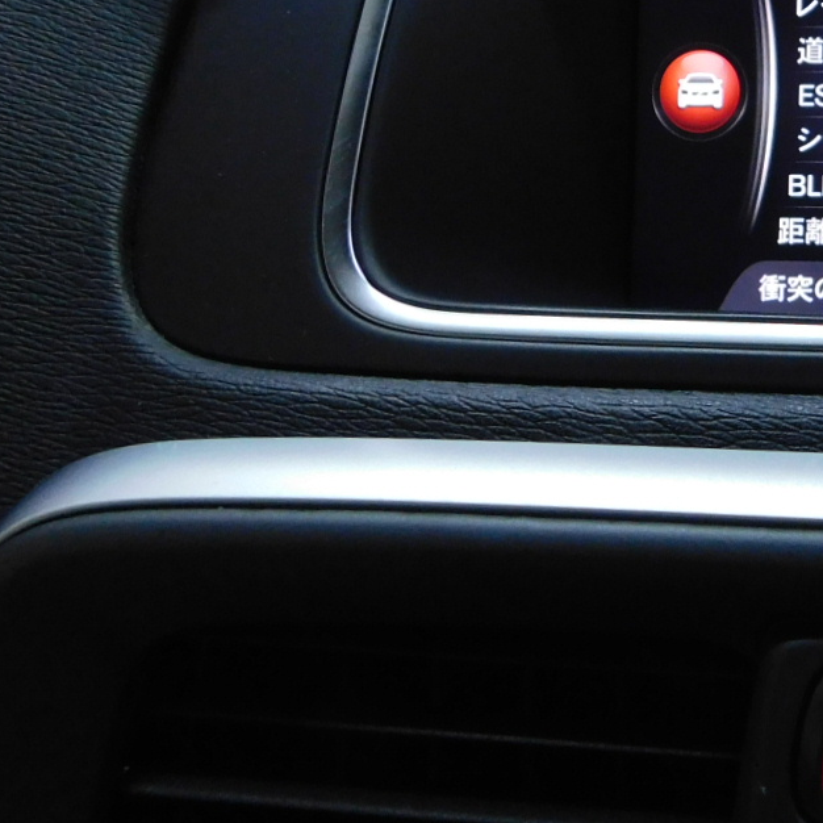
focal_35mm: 52
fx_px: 1399
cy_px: 171
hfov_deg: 28.4
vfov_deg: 32.0
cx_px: 993
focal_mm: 4
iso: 360
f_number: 3
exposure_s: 1/30
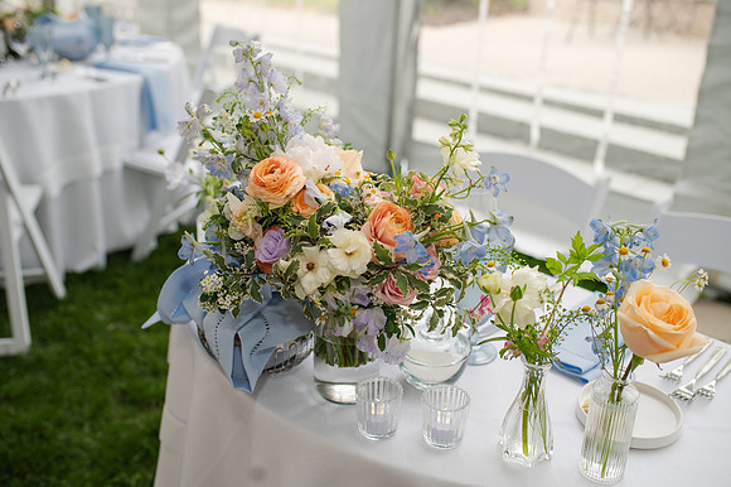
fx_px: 710
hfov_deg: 54.5
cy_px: 244
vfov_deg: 37.8
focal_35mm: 35
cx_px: 366
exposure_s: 1/200
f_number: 3.2
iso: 220
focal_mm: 35
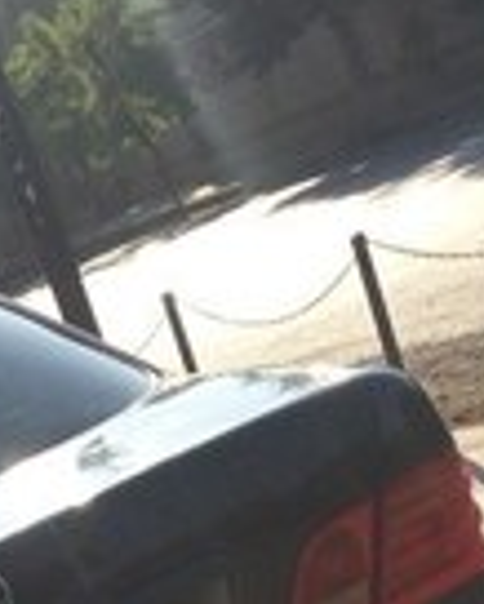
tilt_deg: -21.7
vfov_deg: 16.4
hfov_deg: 14.8
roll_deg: +25.7
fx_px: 1842
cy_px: 999
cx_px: 22
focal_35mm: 103
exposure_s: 1/1953
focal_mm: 4.15
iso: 32
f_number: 2.2
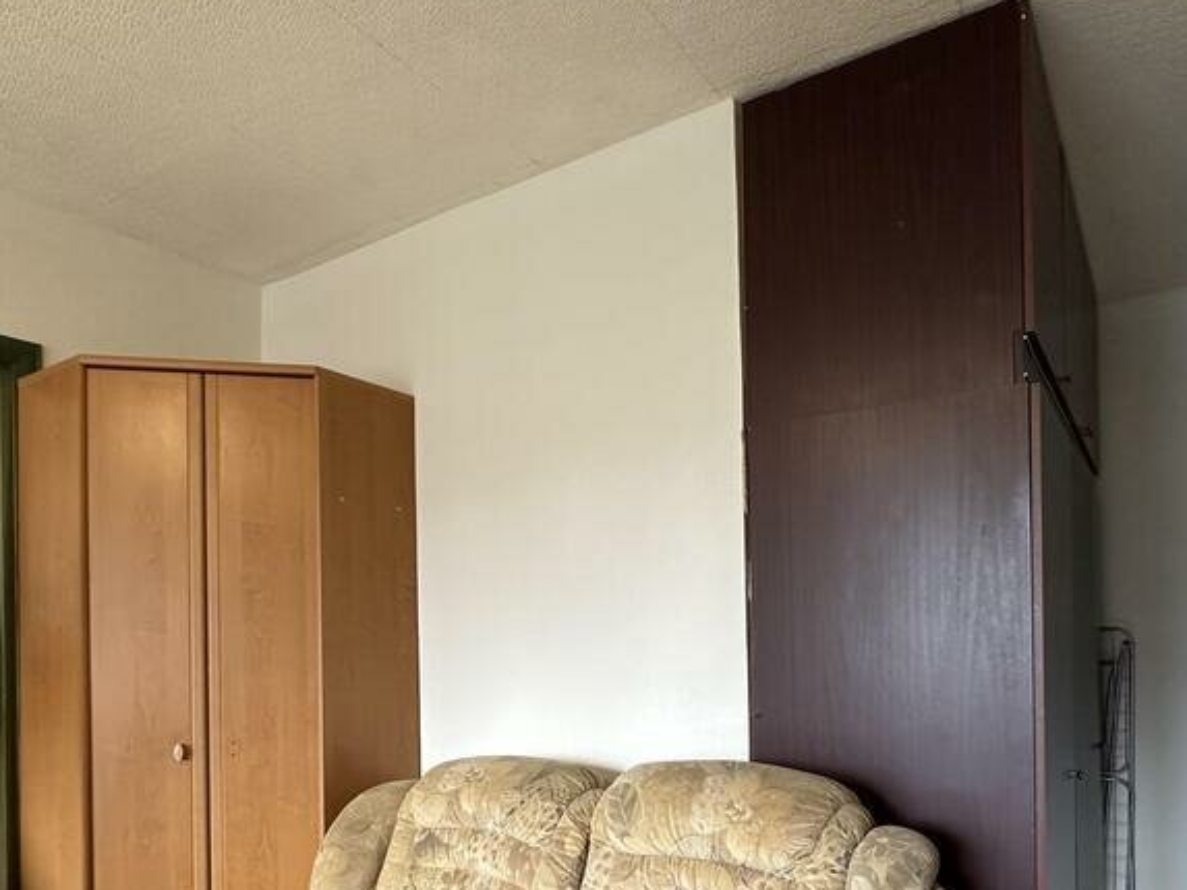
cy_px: 637
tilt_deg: +0.7
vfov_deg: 53.1
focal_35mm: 25
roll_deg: +0.9
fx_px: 857
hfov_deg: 69.3
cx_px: 626
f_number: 2.2
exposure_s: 1/100
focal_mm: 2.22
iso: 250
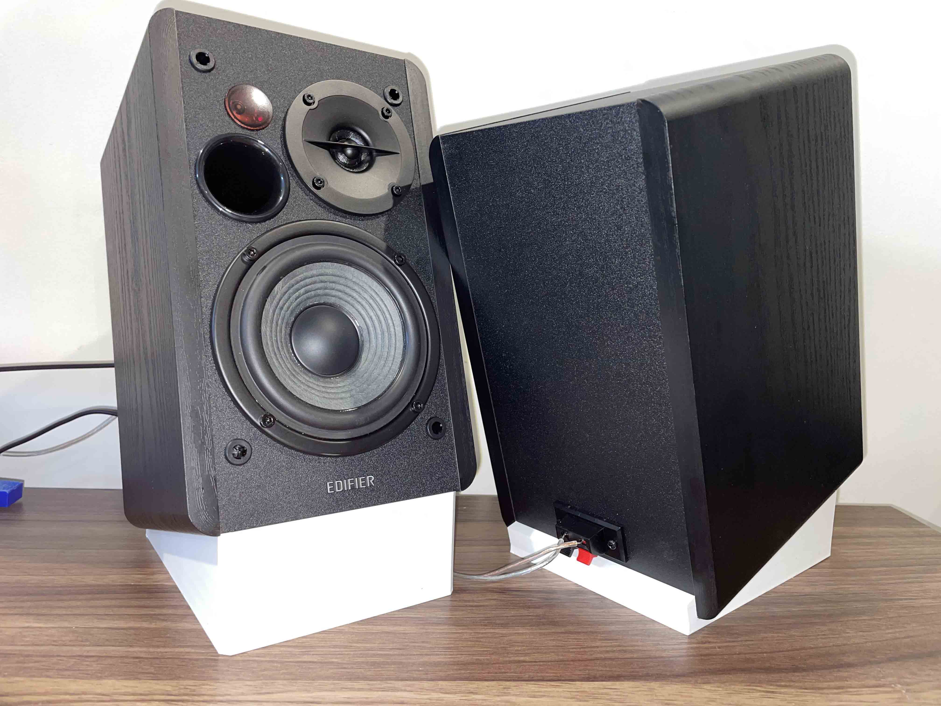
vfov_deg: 53.1
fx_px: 707
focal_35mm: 26
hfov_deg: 67.3
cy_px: 353
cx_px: 470
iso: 80
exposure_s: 1/17
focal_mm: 4.2
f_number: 1.6
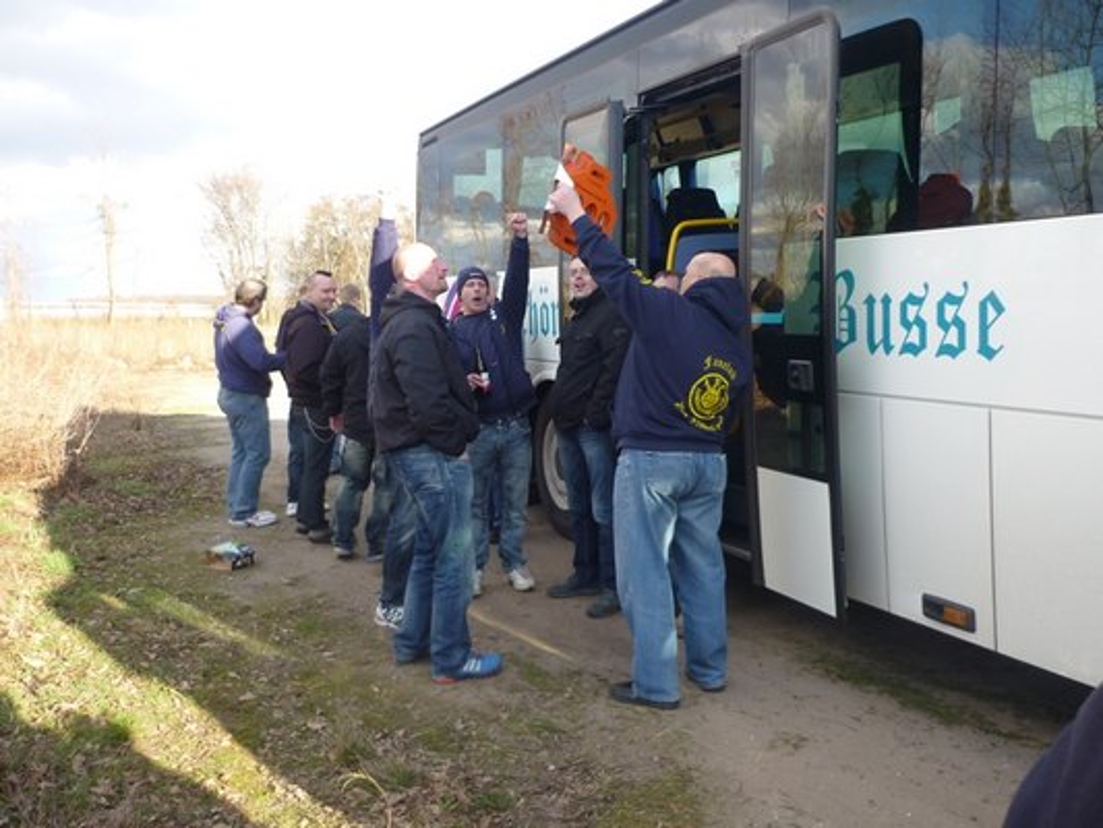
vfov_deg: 43.0
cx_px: 552
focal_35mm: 33
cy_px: 414
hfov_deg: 55.3
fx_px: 1052
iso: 80
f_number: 2.8
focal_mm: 5.5
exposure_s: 1/200
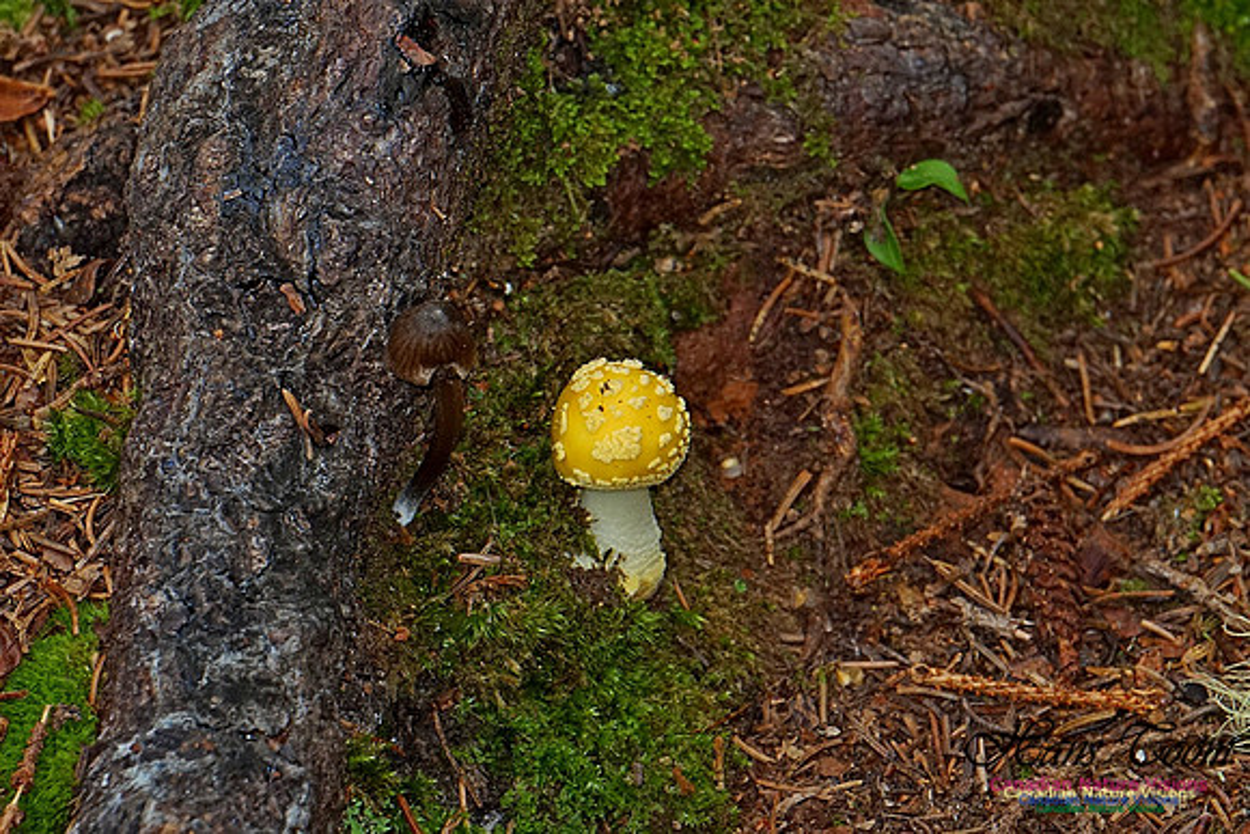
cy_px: 417
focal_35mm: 315
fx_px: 10940
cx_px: 625
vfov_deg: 4.4
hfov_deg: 6.5
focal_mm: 210
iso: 1000
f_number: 13
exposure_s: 1/60
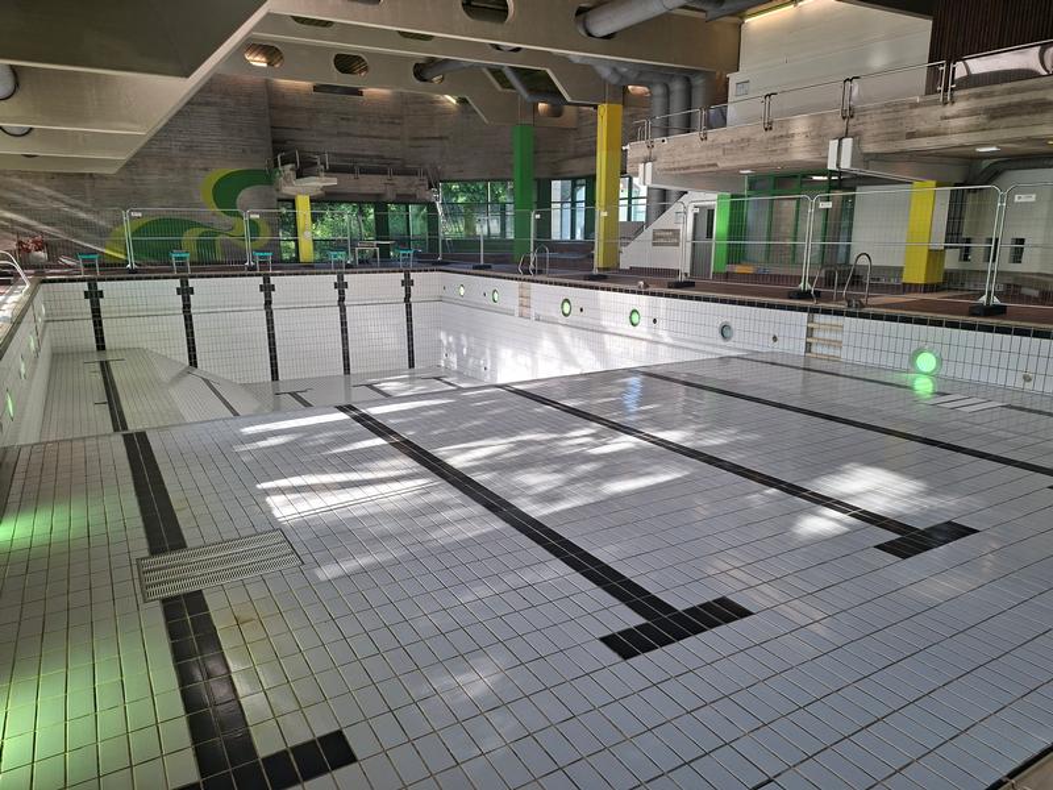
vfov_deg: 58.9
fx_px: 700
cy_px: 395
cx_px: 526
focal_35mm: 23
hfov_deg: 73.9
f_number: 1.8
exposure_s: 1/170
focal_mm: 5.54
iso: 50
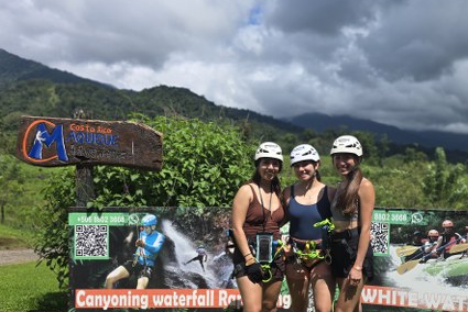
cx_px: 273
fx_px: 468
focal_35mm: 36
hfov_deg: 52.8
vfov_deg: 36.6
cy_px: 203
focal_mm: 6.3
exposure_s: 1/1073
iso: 12
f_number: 1.7
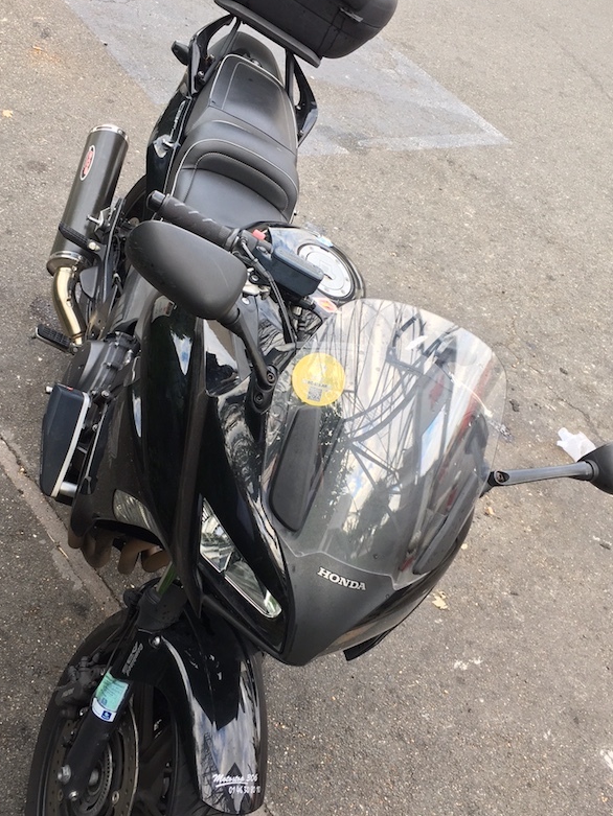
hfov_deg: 37.7
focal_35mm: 38
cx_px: 268
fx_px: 897
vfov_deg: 49.0
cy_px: 402
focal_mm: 4.15
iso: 32
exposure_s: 1/50
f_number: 2.2
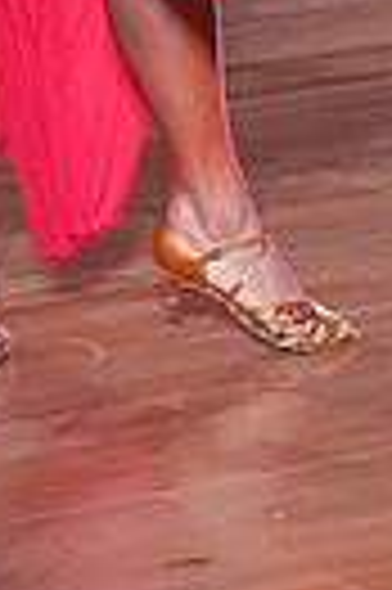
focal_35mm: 213
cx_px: -201
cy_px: -482
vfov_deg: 9.2
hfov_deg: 6.4
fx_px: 3488
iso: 5000
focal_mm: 48
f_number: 5.6
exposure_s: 1/400
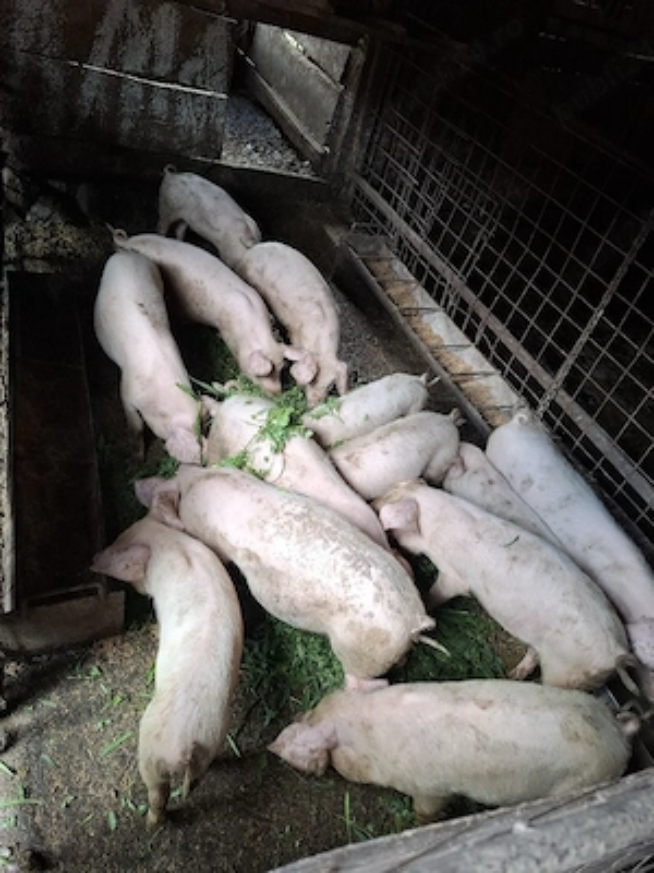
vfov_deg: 73.9
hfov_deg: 58.9
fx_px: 579
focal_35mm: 23
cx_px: 327
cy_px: 436
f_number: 1.8
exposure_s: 1/100
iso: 200
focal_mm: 5.54
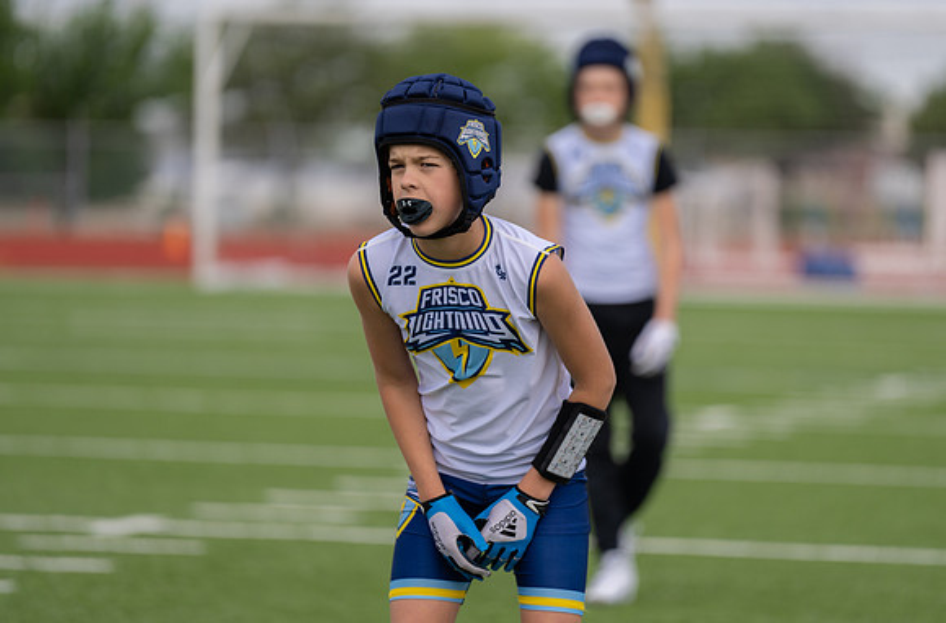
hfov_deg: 9.1
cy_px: 287
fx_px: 5912
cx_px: 504
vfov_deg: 6.0
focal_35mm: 226
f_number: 2.8
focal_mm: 200
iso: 100
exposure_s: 1/1250
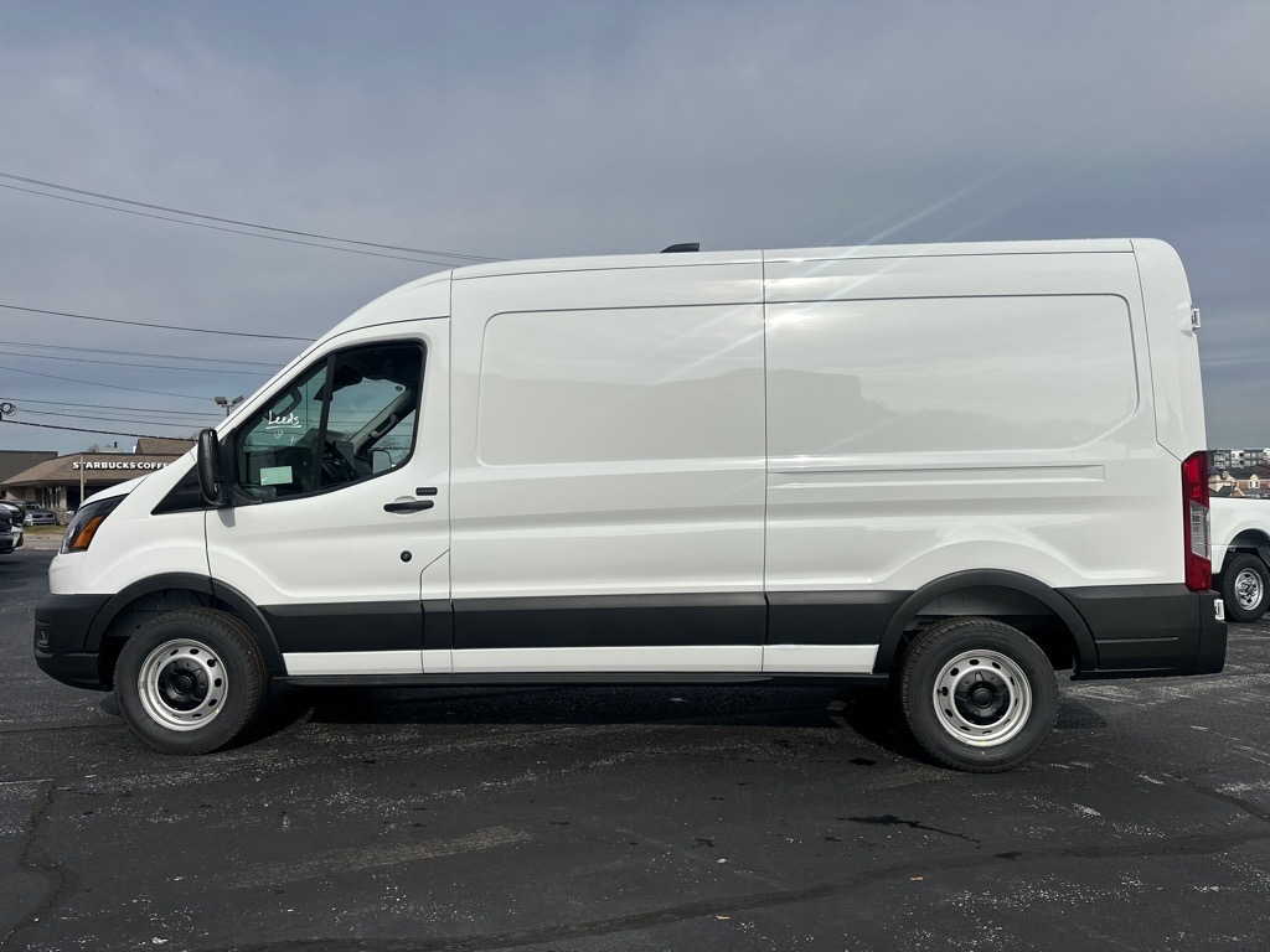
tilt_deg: +1.1
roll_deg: +1.4
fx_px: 881
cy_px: 476
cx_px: 635
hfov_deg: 71.6
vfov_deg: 56.8
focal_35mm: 24
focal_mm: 6.86
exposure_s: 1/10753
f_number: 1.78
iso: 80
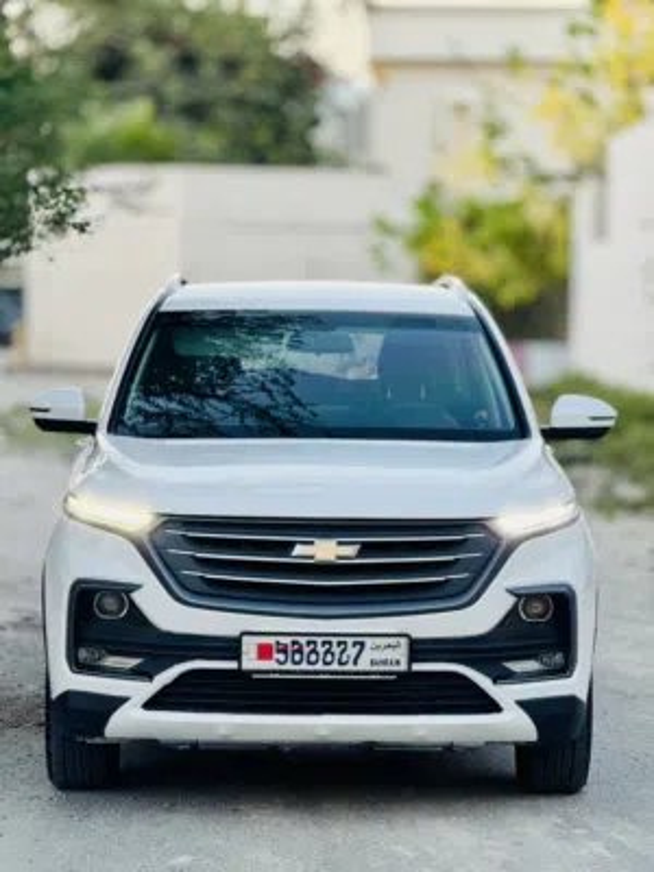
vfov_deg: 16.4
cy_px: 436
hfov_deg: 12.3
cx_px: 327
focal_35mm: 120
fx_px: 3023
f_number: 2.8
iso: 160
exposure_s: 1/99
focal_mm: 15.66
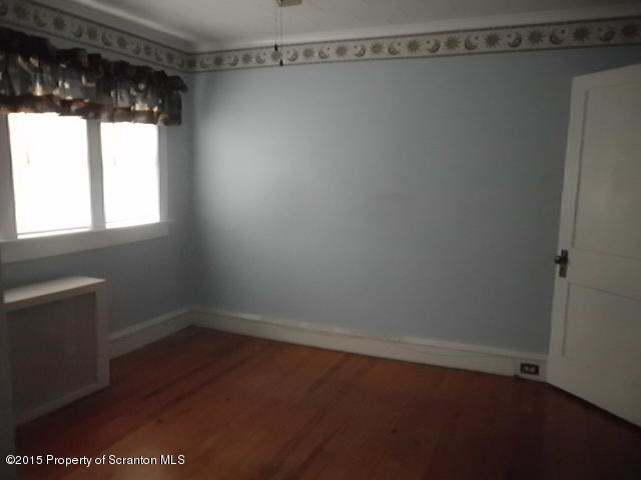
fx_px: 518
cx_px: 320
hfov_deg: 63.4
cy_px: 240
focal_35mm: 28
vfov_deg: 49.7
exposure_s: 1/60
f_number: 2.8
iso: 800
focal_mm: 5.05
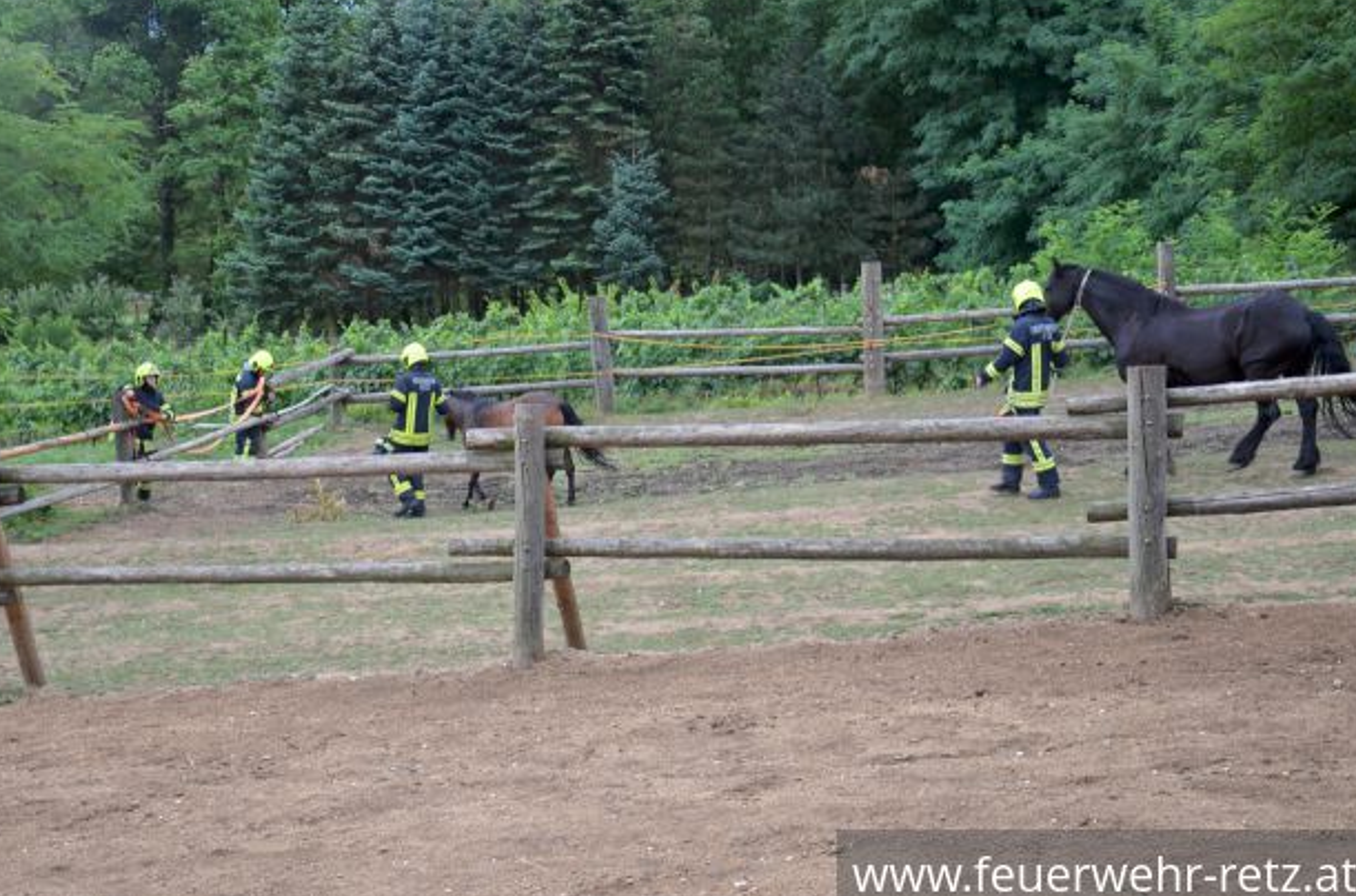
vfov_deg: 20.2
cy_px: 448
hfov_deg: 30.1
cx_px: 650
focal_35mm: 67
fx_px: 2517
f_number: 5.6
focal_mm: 42
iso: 360
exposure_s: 1/125
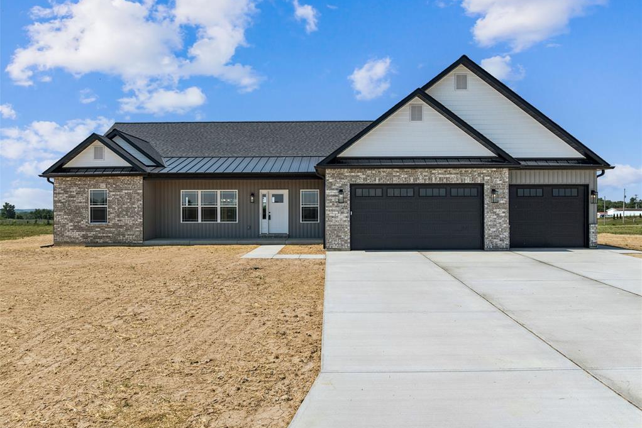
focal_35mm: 25
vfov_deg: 51.3
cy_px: 209
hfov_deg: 71.5
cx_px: 321
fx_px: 446
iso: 120
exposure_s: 1/160
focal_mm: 12.3
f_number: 2.8
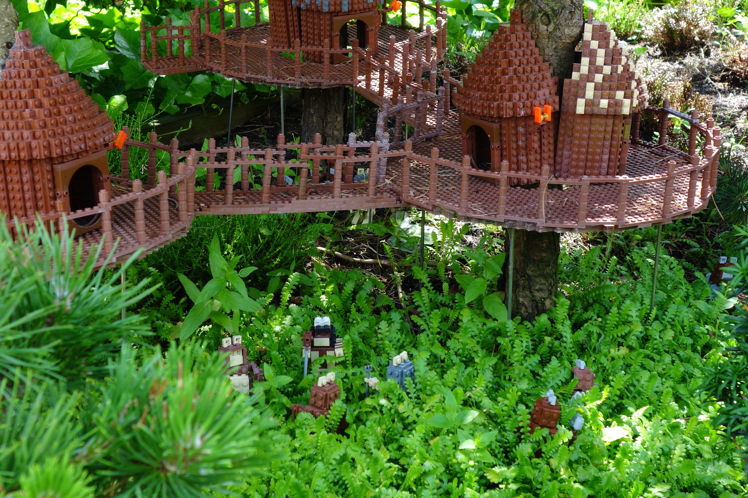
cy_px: 221
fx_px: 1371
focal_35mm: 66
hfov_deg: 30.5
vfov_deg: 20.6
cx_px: 314
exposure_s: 1/80
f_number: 5
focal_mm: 18.45
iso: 125
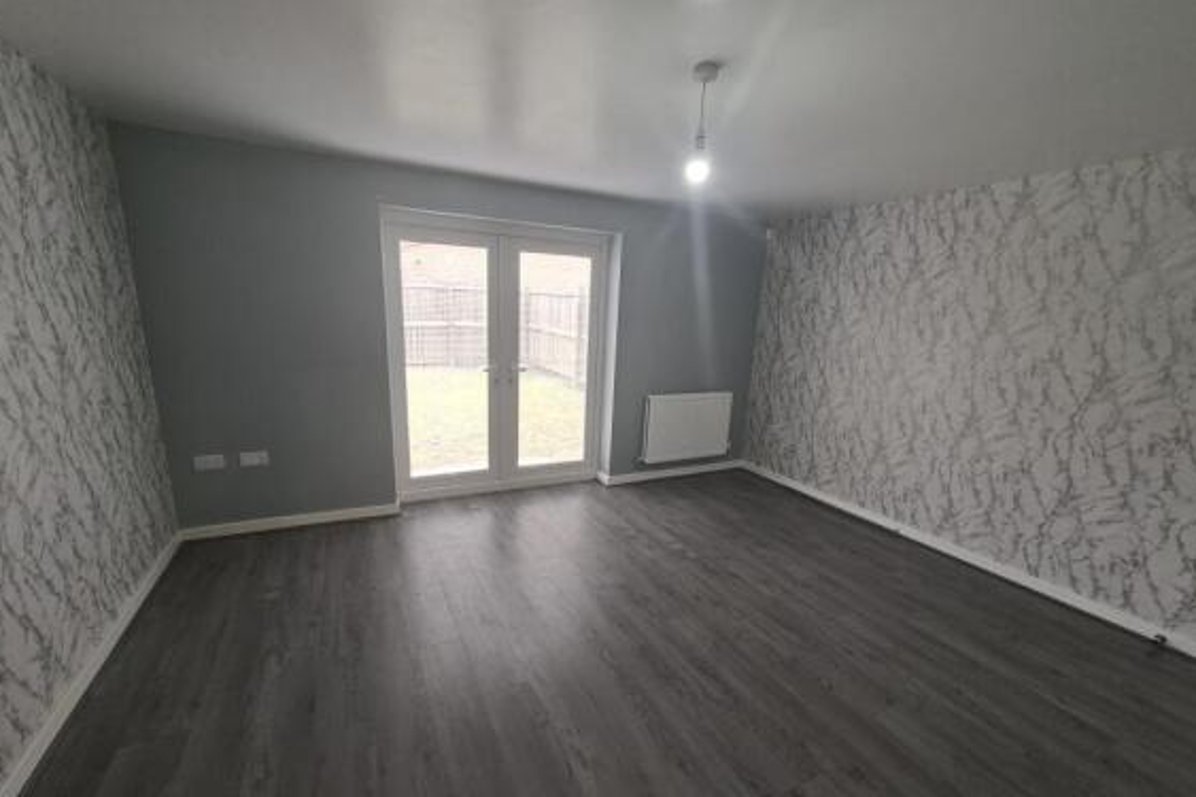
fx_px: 465
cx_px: 587
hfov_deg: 104.3
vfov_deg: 81.0
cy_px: 428
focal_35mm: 14
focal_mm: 1.74
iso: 40
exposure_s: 1/50
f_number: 2.2
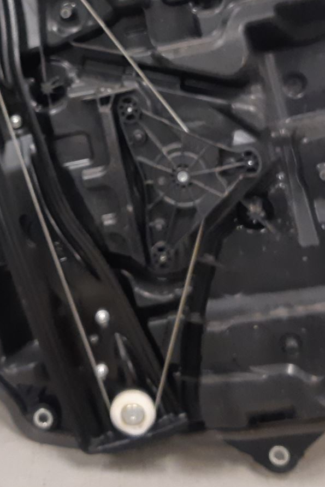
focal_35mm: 62
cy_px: 128
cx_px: 83
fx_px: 840
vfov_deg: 31.9
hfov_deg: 21.7
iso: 200
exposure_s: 1/50
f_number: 1.7
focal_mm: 3.93
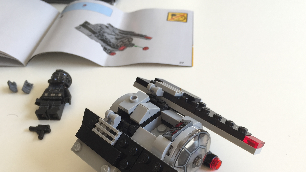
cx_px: 168
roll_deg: +3.4
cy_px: 136
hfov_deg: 51.5
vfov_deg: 29.8
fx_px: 316
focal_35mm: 39
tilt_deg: -43.6
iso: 32
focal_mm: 4.15
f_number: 2.2
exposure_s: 1/121
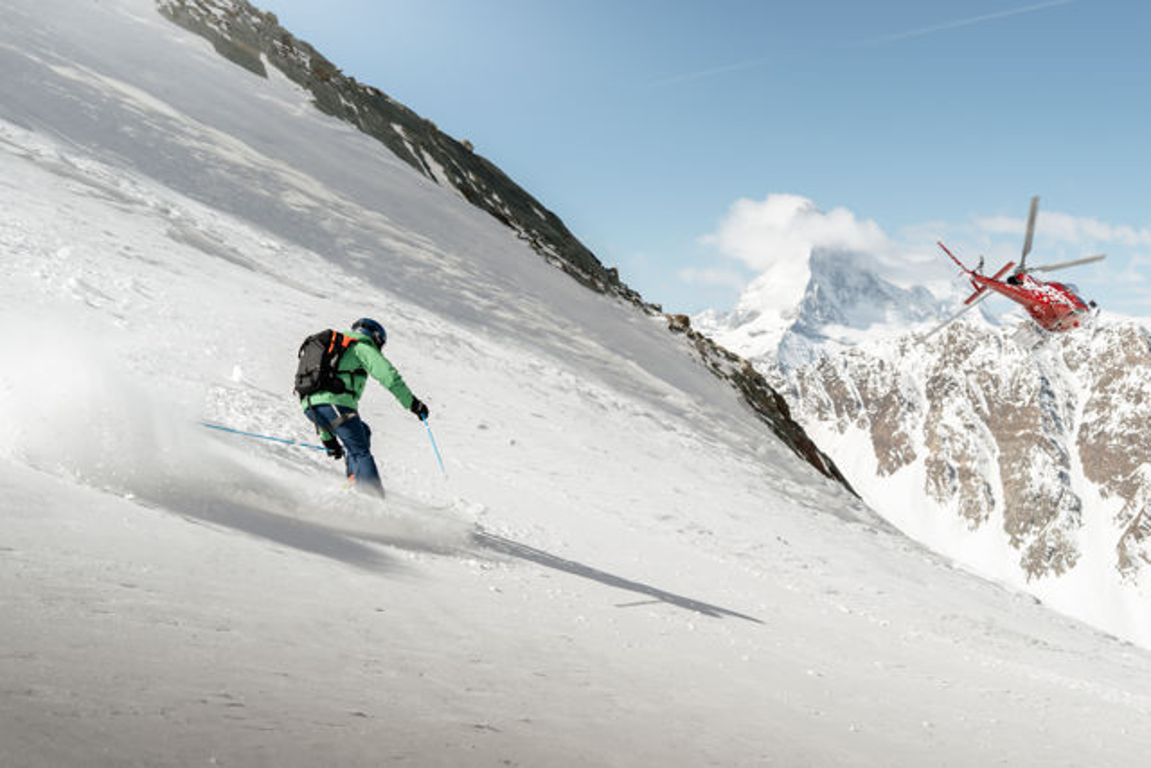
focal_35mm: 39
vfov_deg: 34.2
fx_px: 1247
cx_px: 576
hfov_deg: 49.5
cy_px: 384
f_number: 3.2
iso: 200
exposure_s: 1/5000
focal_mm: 39
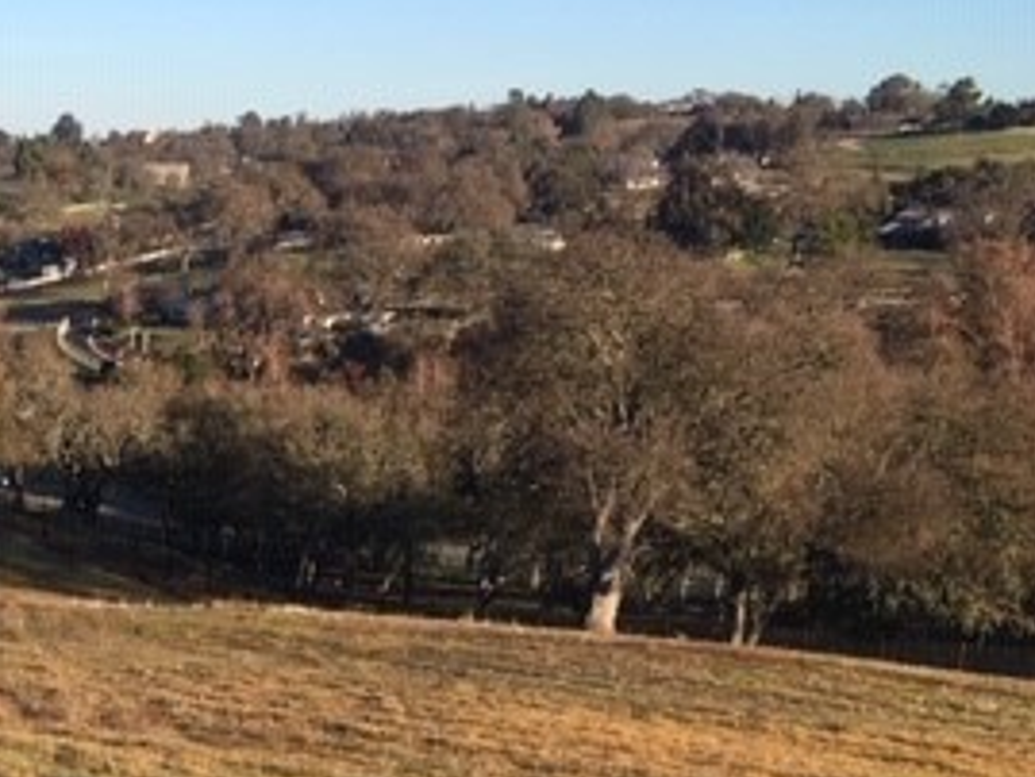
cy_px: 823
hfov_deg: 25.9
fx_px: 2064
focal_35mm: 69
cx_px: -127
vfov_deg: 20.5
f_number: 2.2
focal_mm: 4.15
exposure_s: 1/938
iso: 25
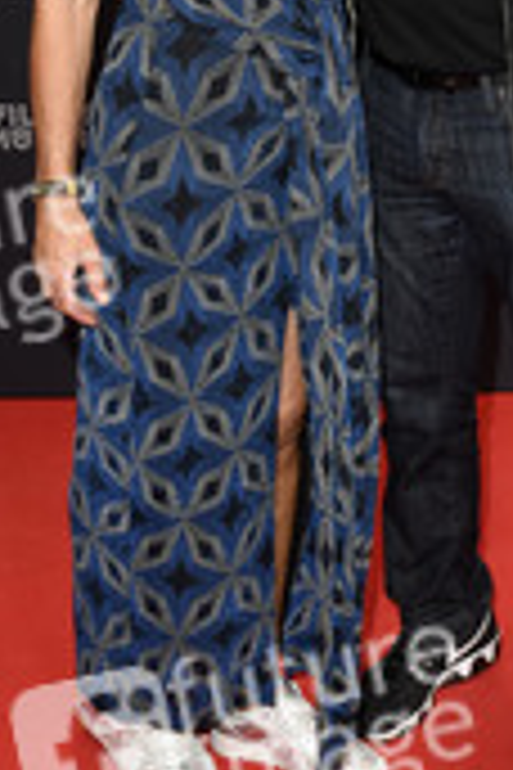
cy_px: 59
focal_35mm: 77
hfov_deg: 17.6
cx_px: 374
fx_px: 1646
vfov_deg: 25.4
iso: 640
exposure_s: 1/125
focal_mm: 22
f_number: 6.3
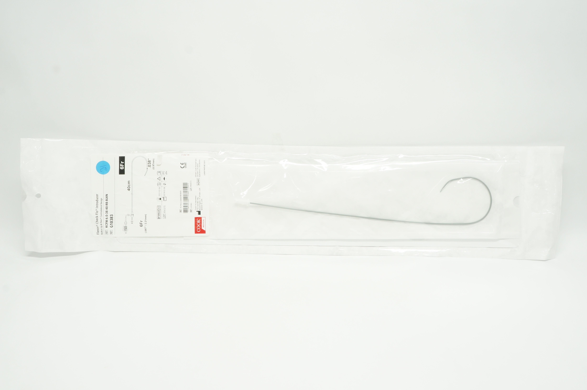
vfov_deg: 39.9
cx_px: 294
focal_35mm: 33
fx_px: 538
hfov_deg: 57.3
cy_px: 195
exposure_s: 1/15
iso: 400
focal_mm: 22
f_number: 11
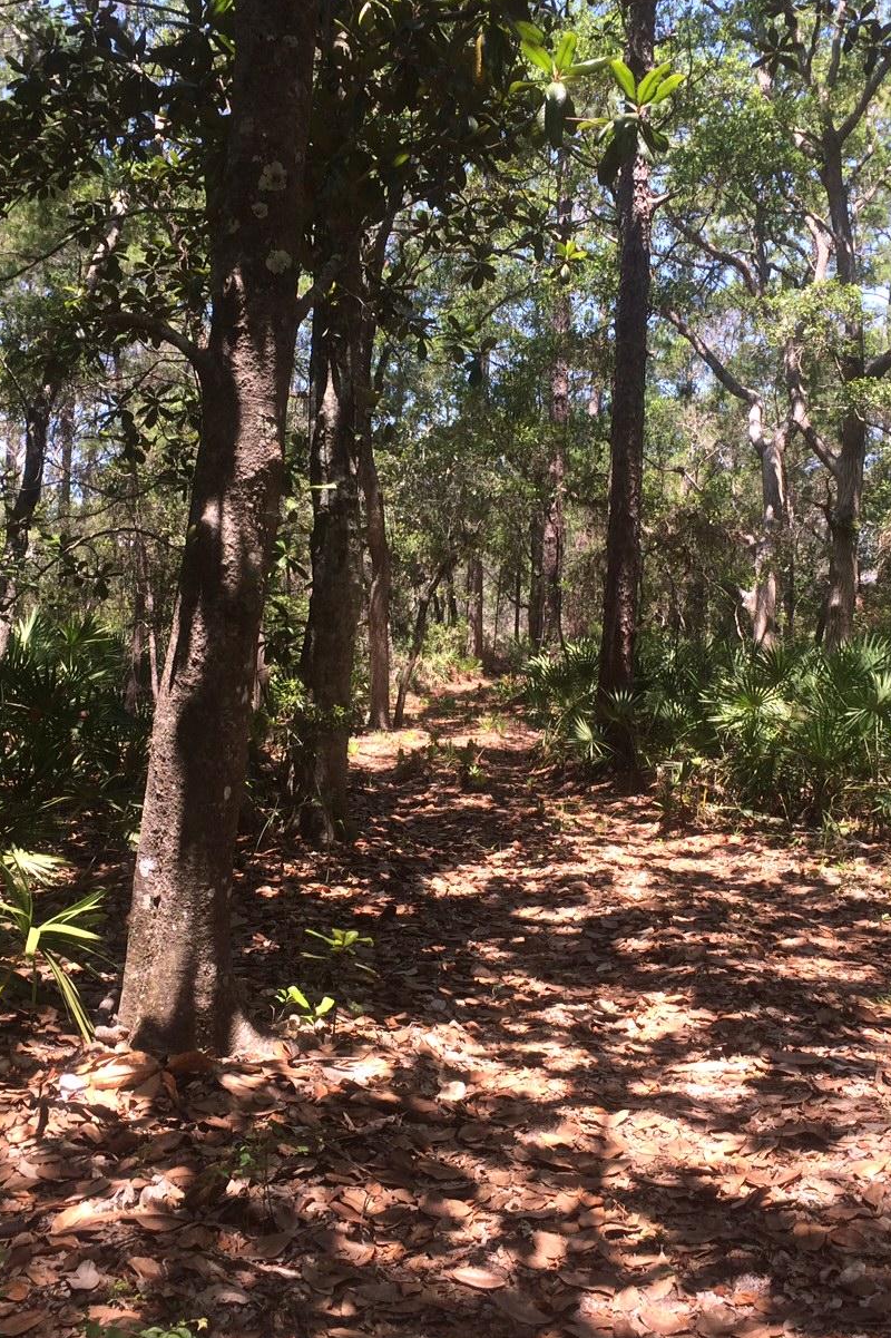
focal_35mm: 41
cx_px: 456
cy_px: 675
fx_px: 1523
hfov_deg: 32.6
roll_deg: -1.1
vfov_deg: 47.4
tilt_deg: -2.8
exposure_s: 1/366
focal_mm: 4.15
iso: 32
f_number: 2.2
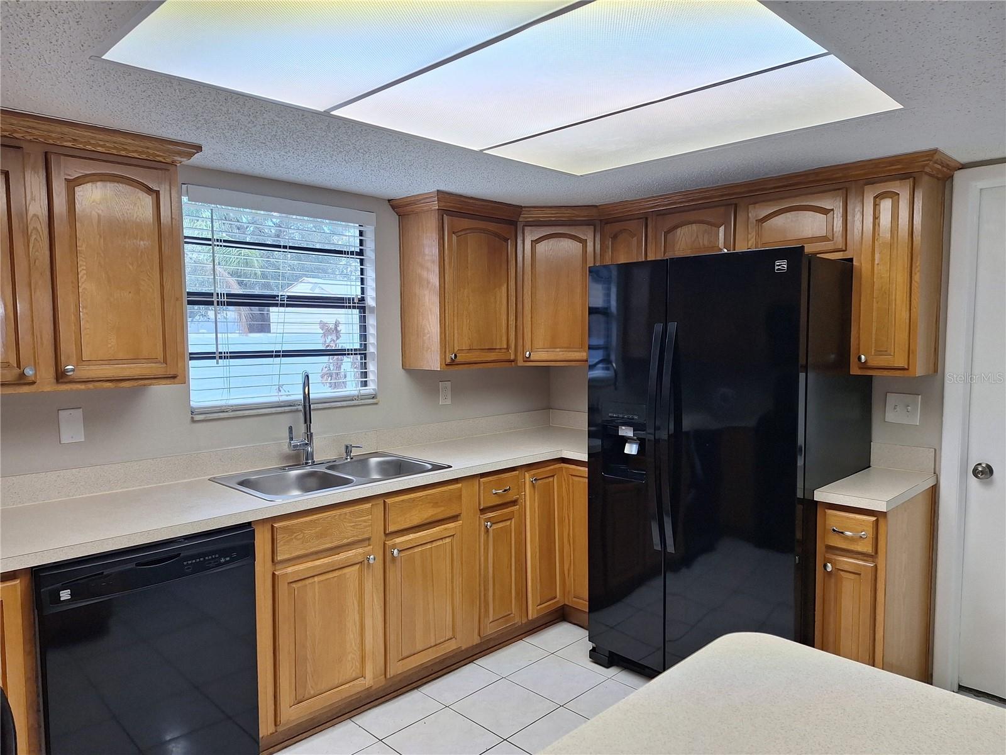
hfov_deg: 73.9
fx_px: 668
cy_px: 378
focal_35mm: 23
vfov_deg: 58.9
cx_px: 503
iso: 50
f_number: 1.8
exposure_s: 1/120
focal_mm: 5.54
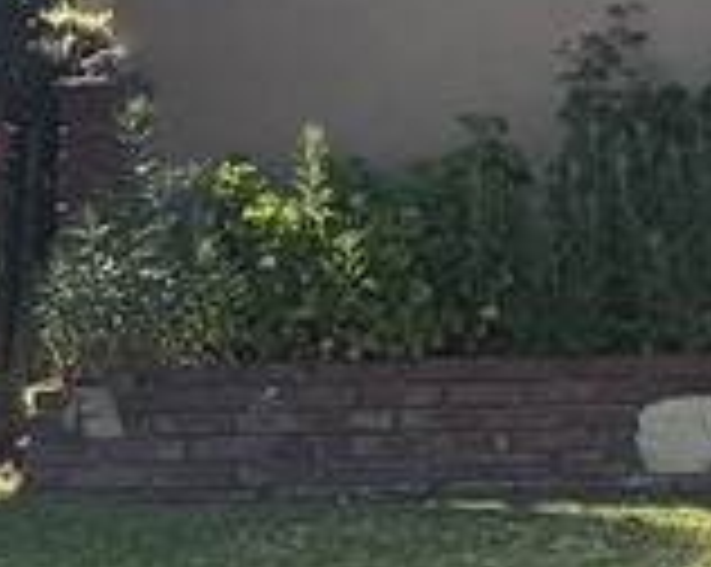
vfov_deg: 10.0
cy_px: -63
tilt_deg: +1.5
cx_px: 2025
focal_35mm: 152
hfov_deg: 10.0
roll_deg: -0.3
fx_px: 3195
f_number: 1.78
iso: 100
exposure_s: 1/2445
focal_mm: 6.76
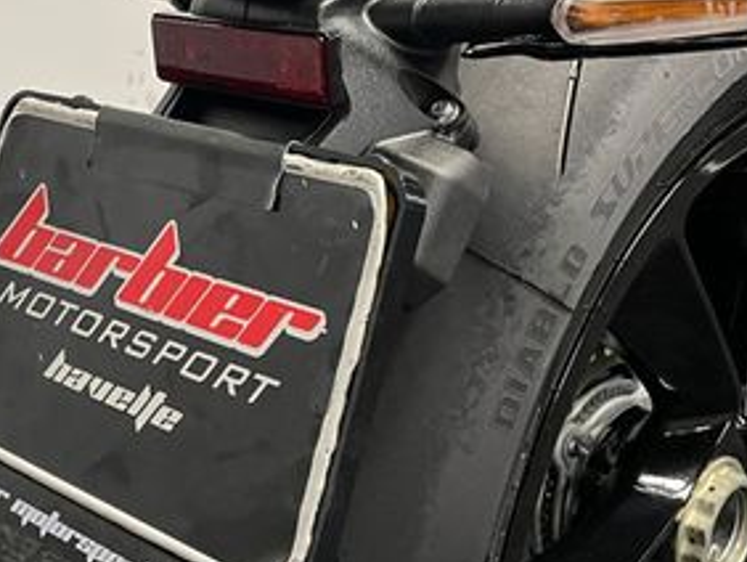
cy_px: 239
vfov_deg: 24.8
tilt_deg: -22.4
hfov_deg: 32.3
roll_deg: +1.1
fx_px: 1274
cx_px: 228
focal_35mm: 59
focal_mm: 5.1
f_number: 1.6
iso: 160
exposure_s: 1/50
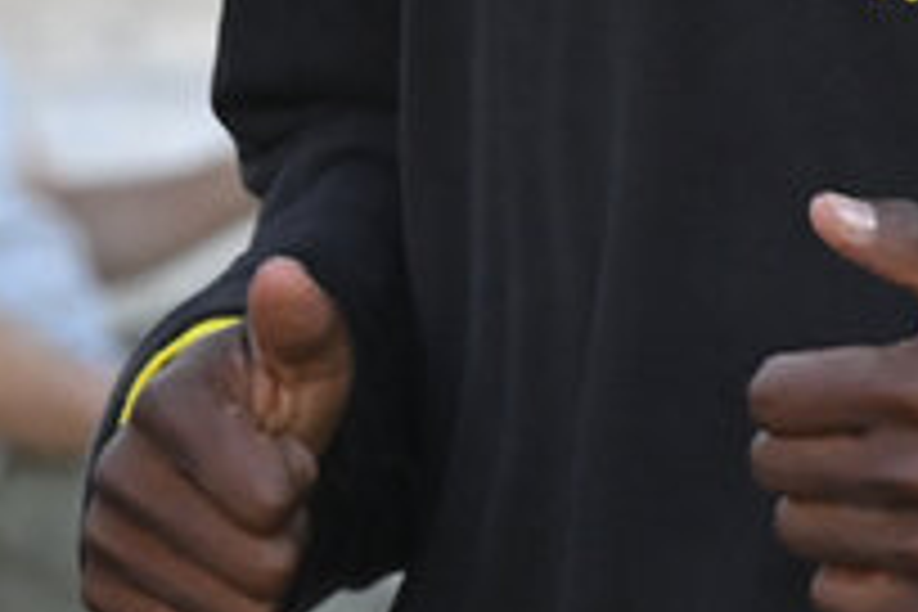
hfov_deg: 4.1
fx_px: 12775
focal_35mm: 501
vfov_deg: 2.7
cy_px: -315
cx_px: 1040
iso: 1000
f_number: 5
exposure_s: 1/1250
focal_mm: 100
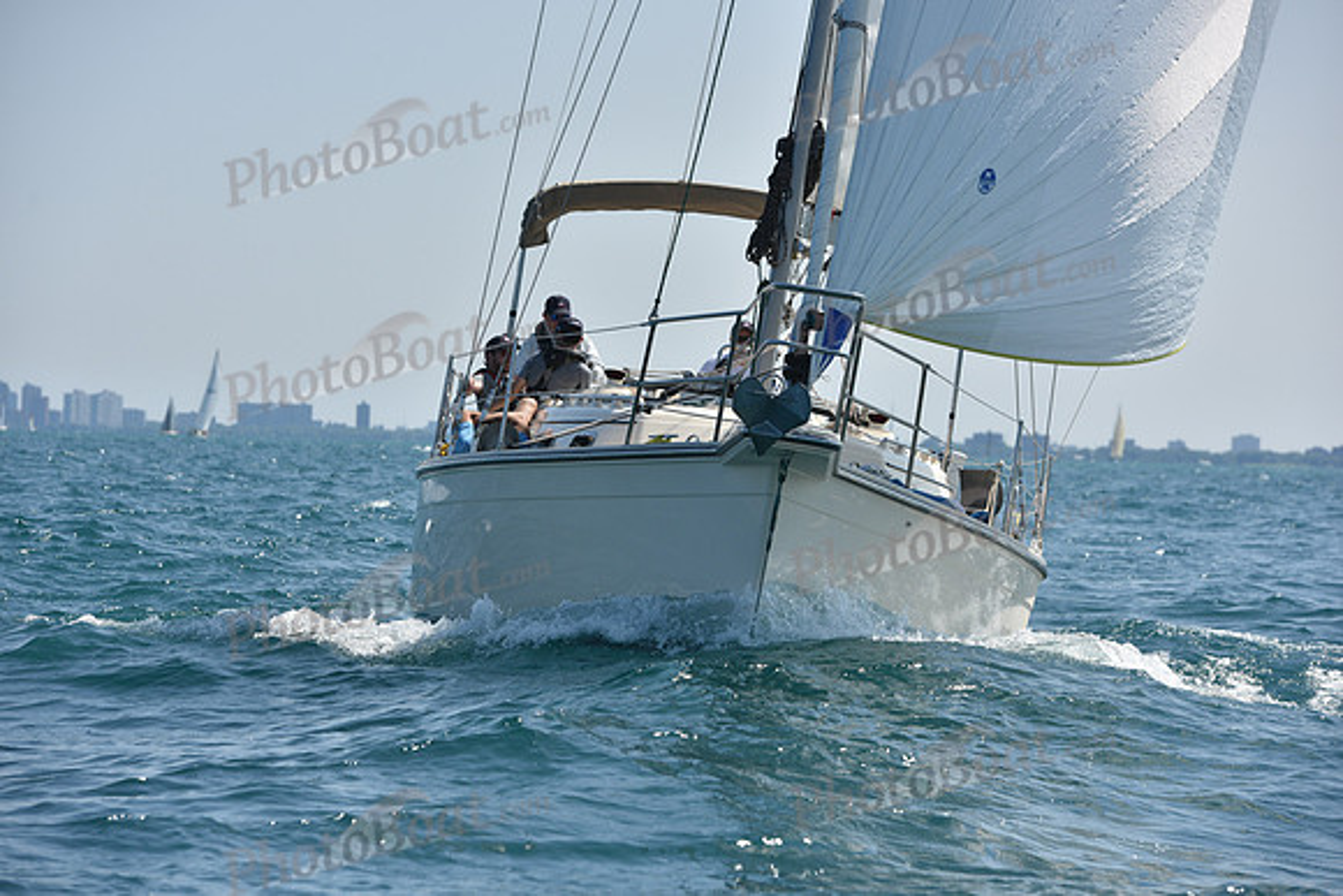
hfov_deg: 13.2
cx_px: 672
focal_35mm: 155
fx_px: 5783
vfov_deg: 8.9
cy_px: 448
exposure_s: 1/1600
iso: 250
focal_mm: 155
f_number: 7.1
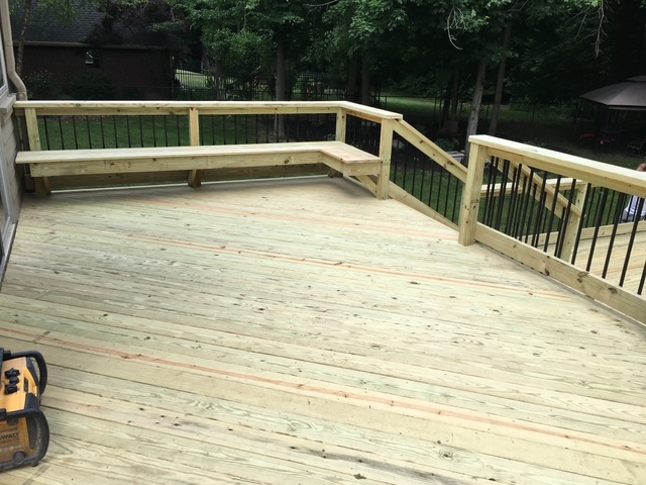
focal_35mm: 29
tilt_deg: -19.4
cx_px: 323
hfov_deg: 61.7
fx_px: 541
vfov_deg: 48.2
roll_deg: -2.2
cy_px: 242
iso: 25
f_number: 2.2
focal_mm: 4.15
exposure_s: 1/472
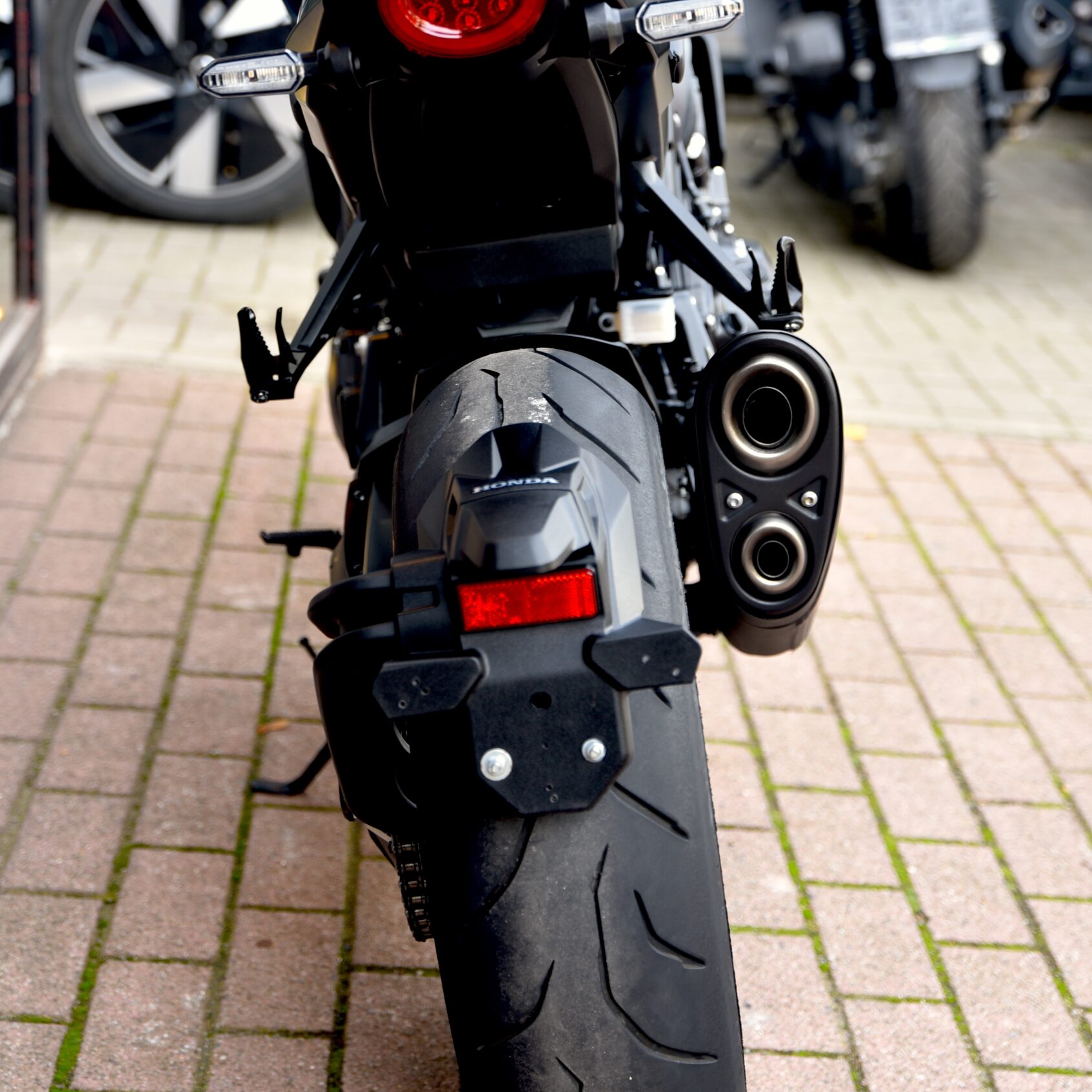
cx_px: 541
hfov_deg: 24.0
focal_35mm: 72
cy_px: 402
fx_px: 2570
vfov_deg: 23.9
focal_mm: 56
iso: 200
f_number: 3.2
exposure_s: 1/60
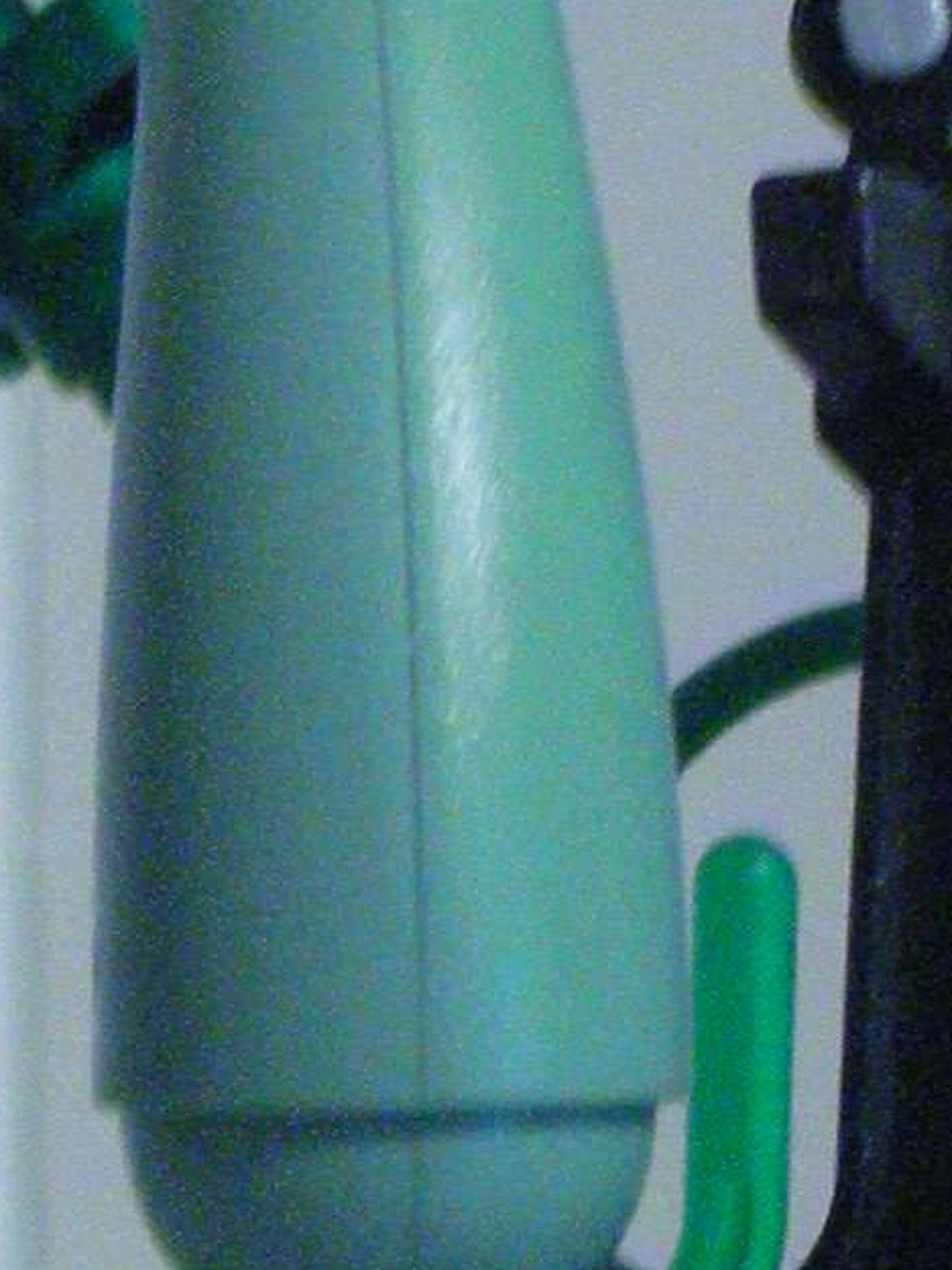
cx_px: 592
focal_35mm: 158
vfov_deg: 12.3
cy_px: 1294
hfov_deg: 9.4
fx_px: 5794
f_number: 3
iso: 400
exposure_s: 1/13
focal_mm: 5.8
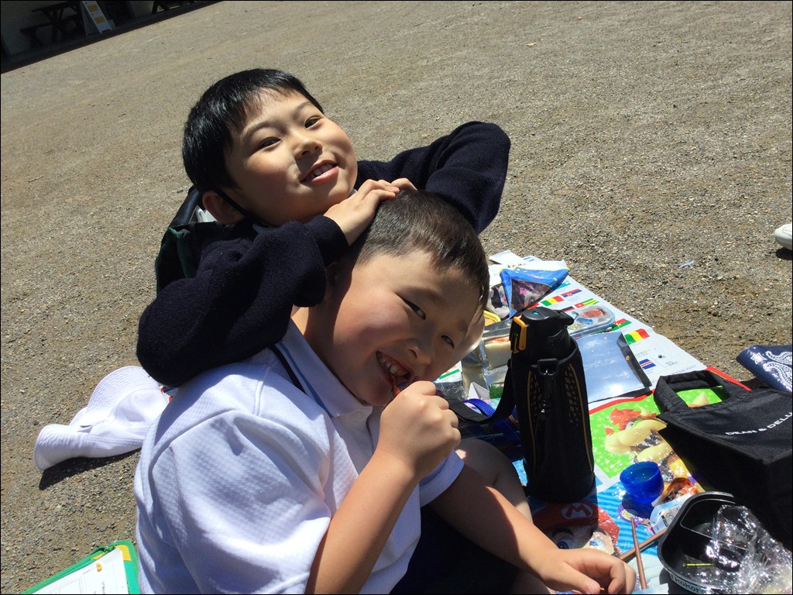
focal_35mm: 31
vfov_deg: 45.4
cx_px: 396
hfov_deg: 58.4
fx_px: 710
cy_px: 298
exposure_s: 1/1988
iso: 25
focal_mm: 3.3
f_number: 2.4
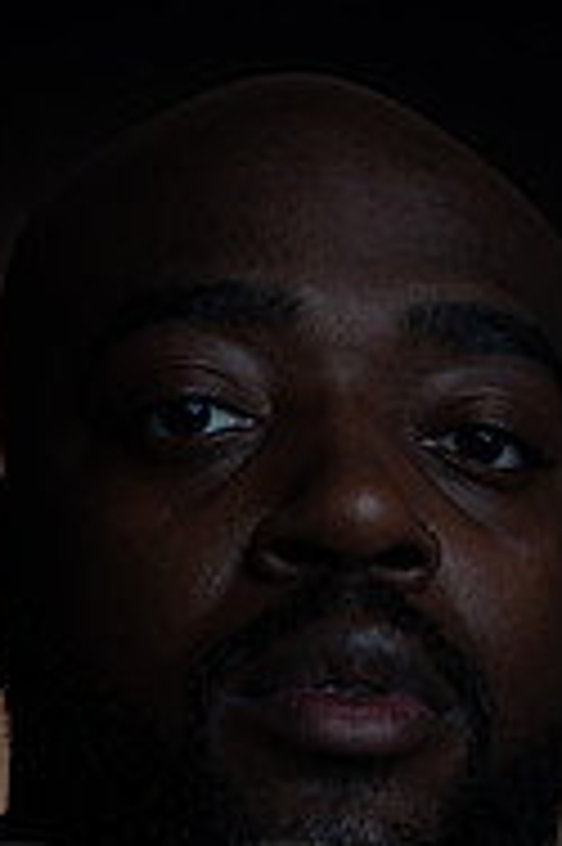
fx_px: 1970
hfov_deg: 16.2
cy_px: 963
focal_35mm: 84
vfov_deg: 22.6
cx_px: 324
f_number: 6.3
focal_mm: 35
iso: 500
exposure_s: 1/200
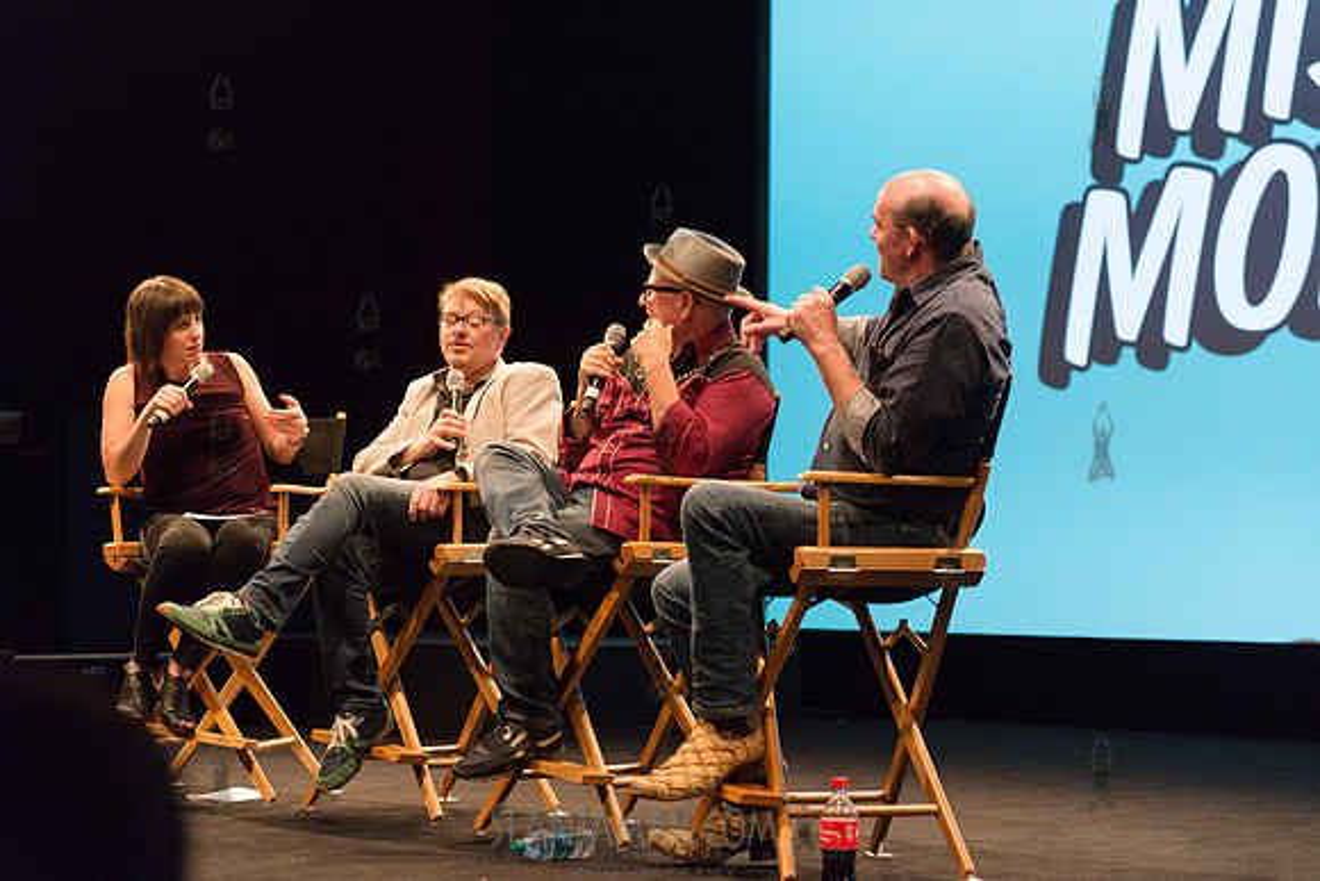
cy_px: 440
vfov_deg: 19.5
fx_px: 2567
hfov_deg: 28.8
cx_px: 660
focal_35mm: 70
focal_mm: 70
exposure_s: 1/200
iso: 4000
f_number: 3.2
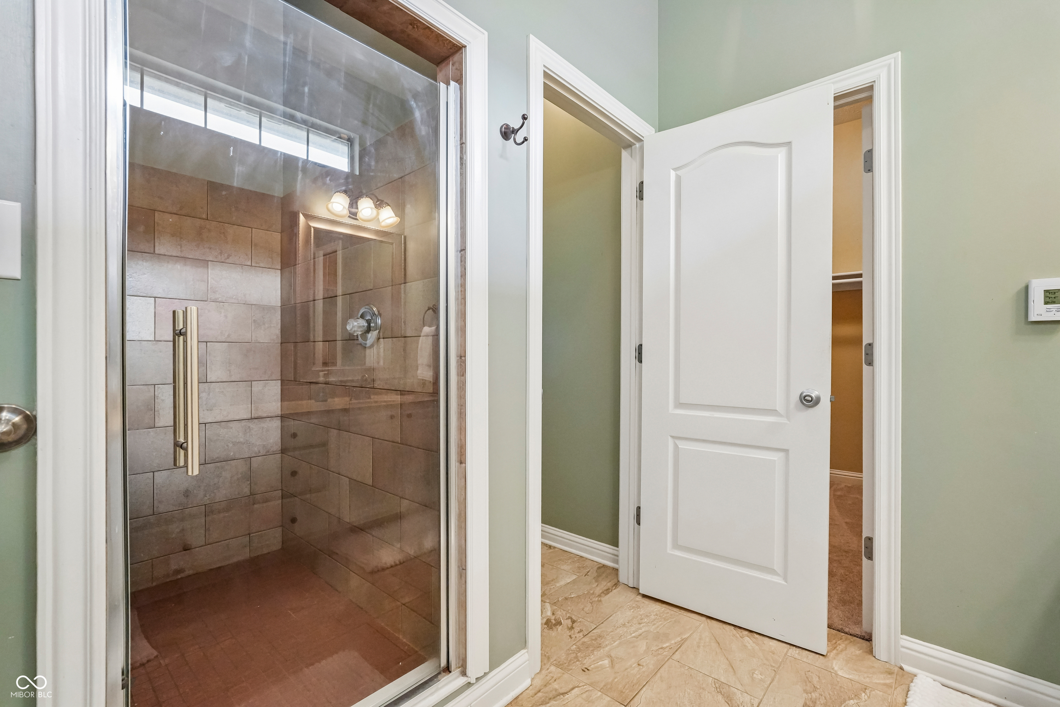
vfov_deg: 73.7
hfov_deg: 96.7
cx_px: 530
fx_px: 471
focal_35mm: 16
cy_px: 354
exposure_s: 1/30
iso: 2500
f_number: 8
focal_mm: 16
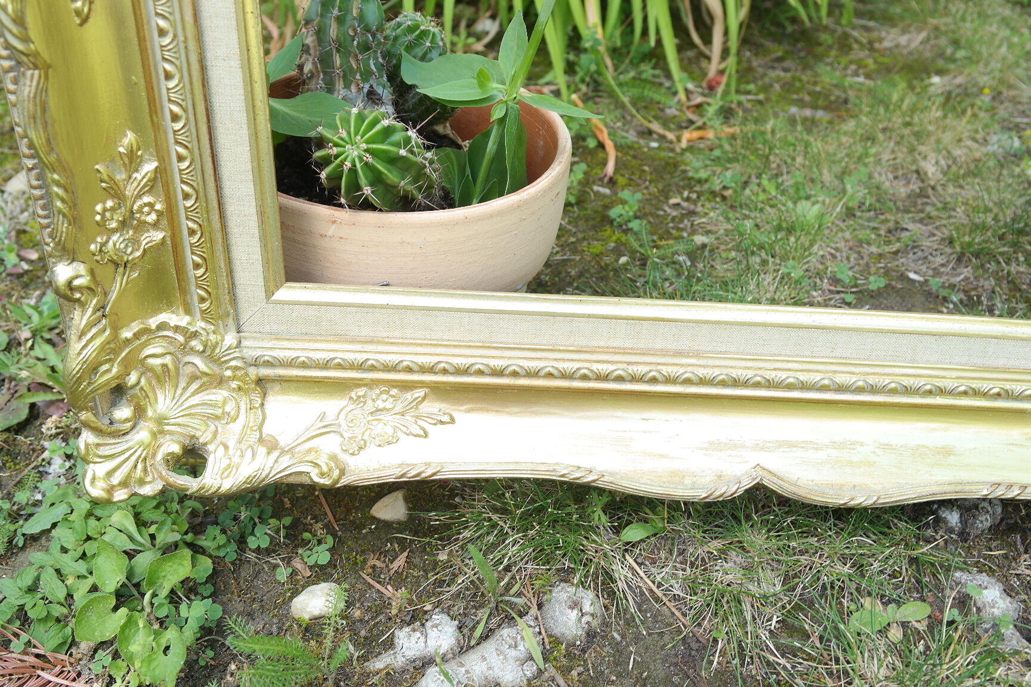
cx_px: 516
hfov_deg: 61.9
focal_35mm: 30
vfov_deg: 43.6
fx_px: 859
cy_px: 344
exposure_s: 1/30
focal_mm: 20
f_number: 5.6
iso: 100
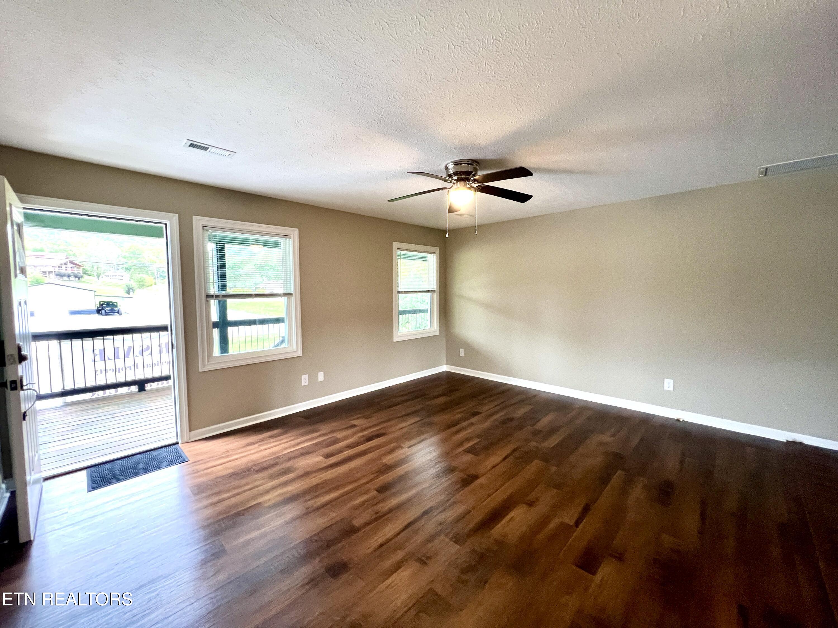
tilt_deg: -4.1
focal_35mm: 13
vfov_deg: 89.9
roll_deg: +0.8
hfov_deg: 106.2
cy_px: 314
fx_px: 315
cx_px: 419
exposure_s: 1/60
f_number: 1.8
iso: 400
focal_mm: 1.57
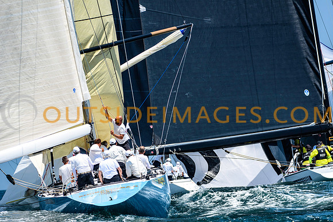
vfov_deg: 3.5
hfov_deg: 5.3
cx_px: 166
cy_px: 111
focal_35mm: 390
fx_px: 3608
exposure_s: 1/2500
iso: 400
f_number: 5.6
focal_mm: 260
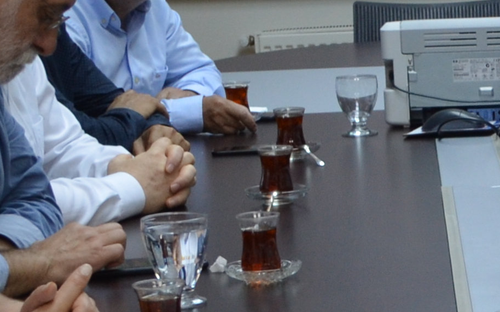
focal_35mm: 181
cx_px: 775
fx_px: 2466
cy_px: 284
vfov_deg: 7.2
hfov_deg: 11.1
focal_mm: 22
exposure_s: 1/60
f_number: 5.6
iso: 500
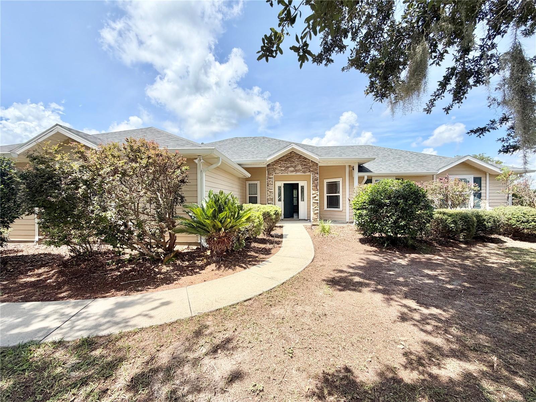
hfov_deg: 102.1
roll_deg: +1.0
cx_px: 268
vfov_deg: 85.7
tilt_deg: -1.1
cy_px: 201
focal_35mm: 14
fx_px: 217
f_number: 2.2
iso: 20
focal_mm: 2.22
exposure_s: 1/799
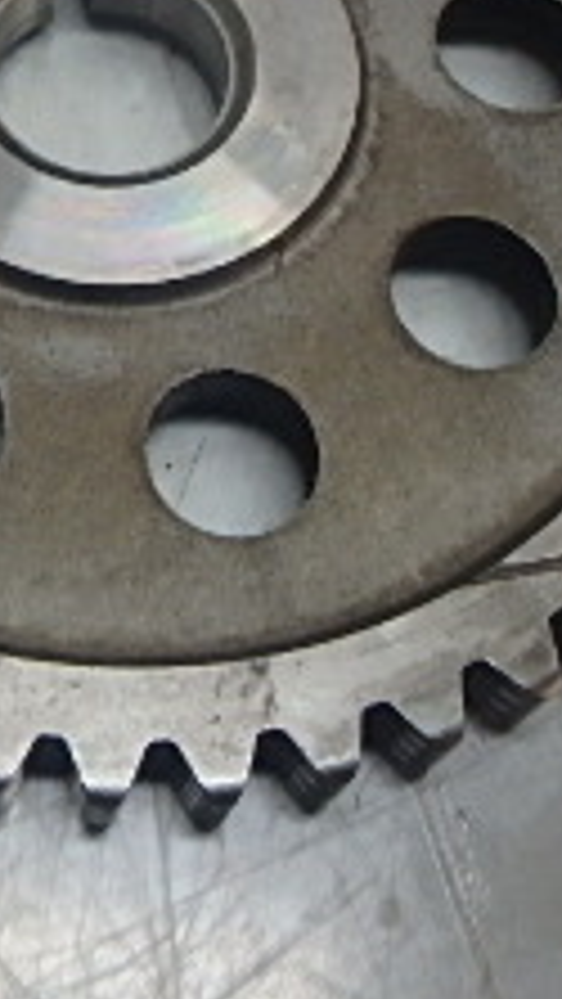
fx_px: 1747
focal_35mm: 66
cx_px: -85
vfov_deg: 30.6
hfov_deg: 17.5
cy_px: 112
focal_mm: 3.7
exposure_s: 1/40
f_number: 3.5
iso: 200
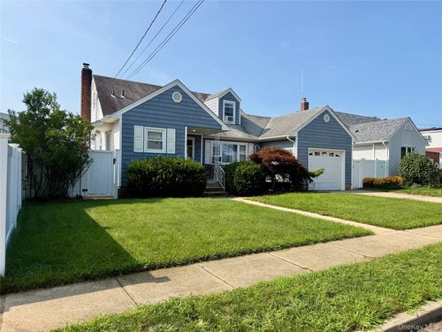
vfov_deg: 56.8
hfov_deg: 71.6
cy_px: 166
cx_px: 221
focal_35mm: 24
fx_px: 306
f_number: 1.78
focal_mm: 6.76
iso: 80
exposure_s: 1/4167
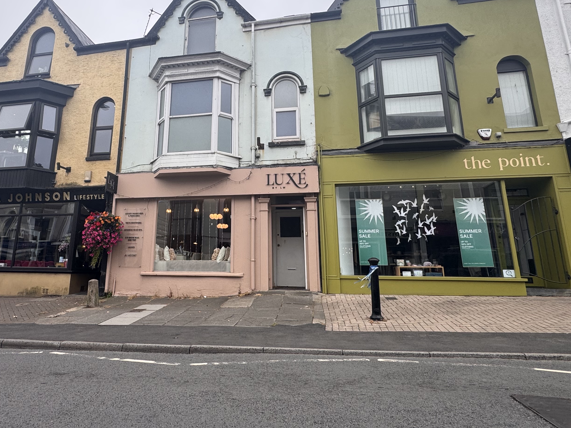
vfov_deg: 58.6
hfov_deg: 73.2
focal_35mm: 23
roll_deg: -0.4
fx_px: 379
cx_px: 232
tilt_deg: +12.6
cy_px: 179
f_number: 2.2
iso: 40
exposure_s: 1/518
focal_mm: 2.22
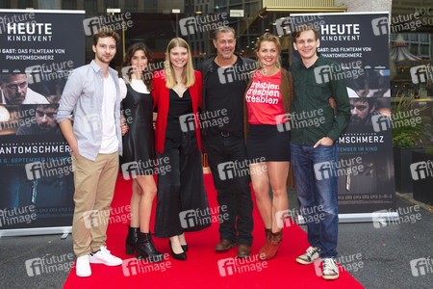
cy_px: 144
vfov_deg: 41.1
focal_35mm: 32
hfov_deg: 58.7
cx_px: 216
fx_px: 385
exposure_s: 1/200
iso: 250
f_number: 5
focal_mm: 32
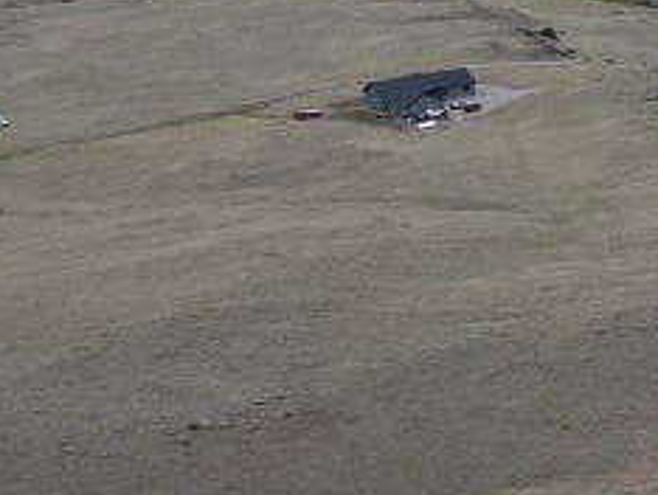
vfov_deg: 14.1
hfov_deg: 15.1
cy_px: 321
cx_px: 1322
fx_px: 1998
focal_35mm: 105
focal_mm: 4.5
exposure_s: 1/400
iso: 100
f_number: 2.8
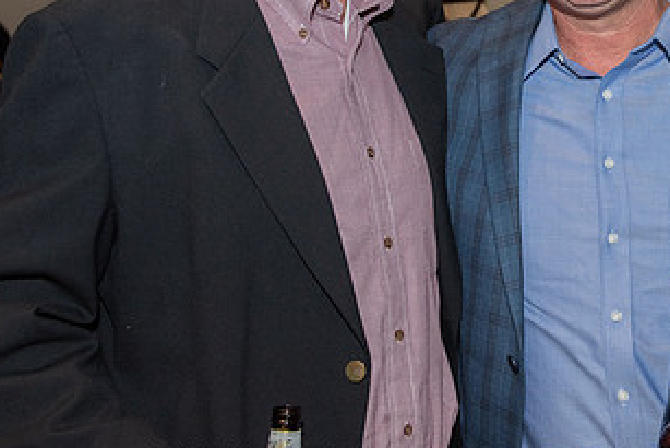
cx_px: 489
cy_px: 39
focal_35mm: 68
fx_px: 1266
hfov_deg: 29.3
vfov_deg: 19.6
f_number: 4
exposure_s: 1/250
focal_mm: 32
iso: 640
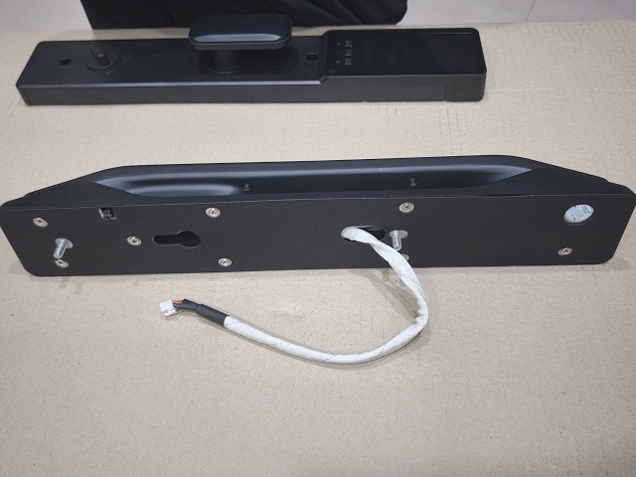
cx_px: 318
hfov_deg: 56.8
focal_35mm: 32
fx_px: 588
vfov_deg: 44.2
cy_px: 238
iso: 320
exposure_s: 1/60
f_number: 1.6
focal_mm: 6.57
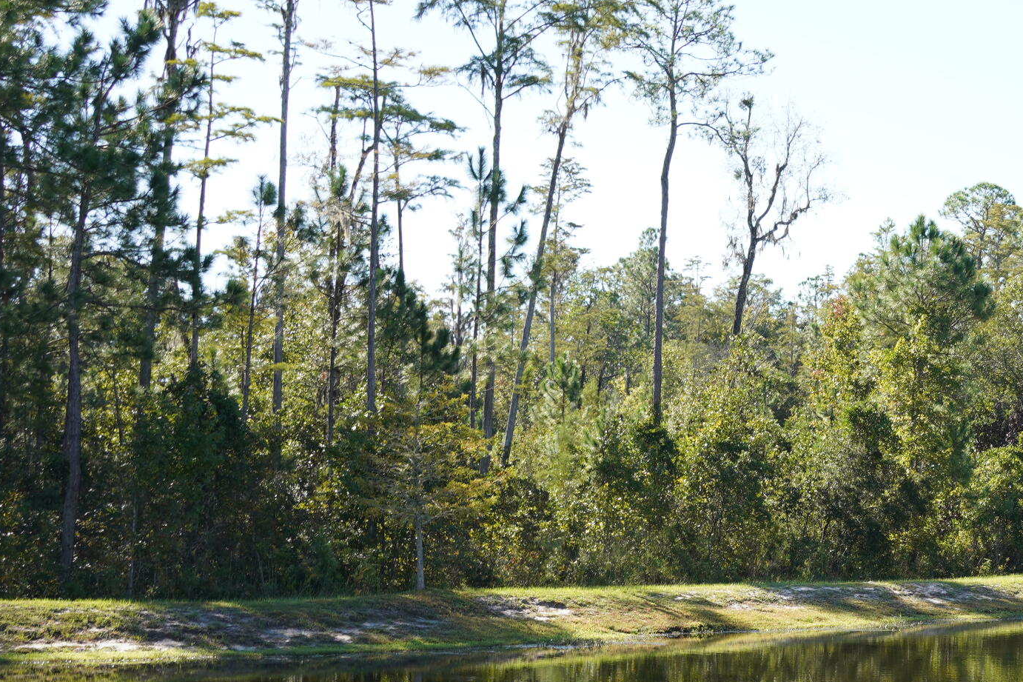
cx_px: 953
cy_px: 461
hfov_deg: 25.7
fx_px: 2159
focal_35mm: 76
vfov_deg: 17.9
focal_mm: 35
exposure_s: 1/60
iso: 100
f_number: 9
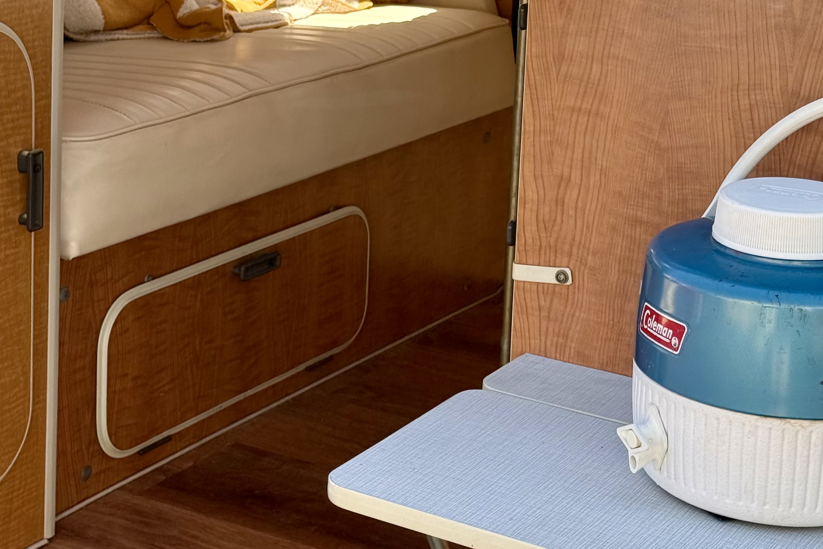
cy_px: 89
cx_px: 375
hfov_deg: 23.4
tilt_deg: -15.3
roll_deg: -1.4
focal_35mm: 87
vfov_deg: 15.6
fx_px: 1988
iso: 80
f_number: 1.78
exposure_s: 1/693
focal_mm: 6.76
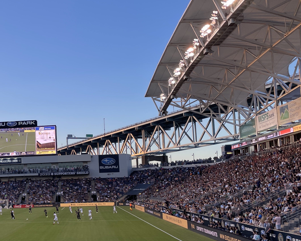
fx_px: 428
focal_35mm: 48
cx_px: 32
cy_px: 158
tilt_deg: +5.3
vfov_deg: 31.2
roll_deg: +1.6
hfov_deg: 36.5
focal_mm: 4.2
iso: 32
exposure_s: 1/487
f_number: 1.6
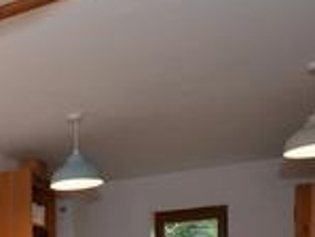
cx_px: -101
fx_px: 528
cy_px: 318
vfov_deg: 22.3
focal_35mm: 58
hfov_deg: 27.4
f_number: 6.3
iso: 640
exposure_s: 1/60
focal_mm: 12
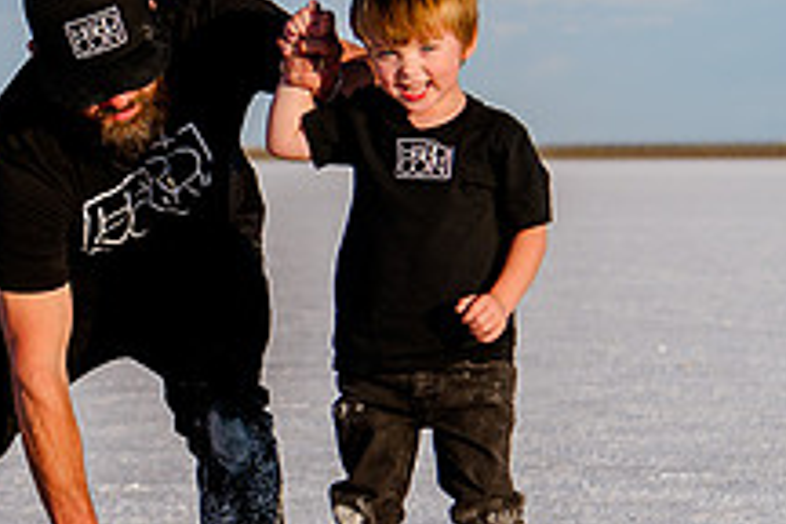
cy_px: 219
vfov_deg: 5.5
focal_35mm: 252
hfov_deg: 8.1
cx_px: -40
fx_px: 5502
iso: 200
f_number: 4
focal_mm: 62
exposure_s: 1/2000
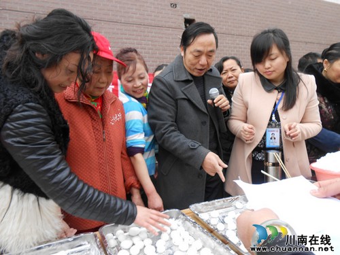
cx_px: 170
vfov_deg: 53.1
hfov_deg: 67.3
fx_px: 255
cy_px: 128
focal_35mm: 26
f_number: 3.5
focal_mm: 4.6
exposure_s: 1/60
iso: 80
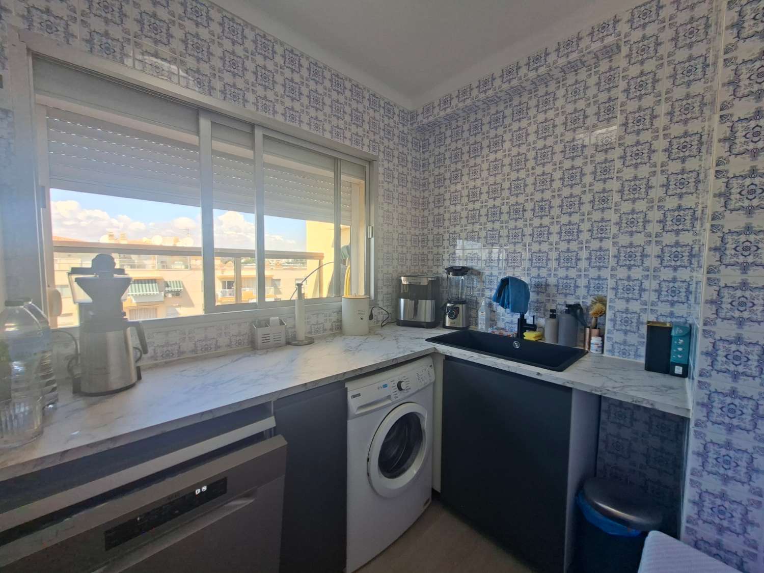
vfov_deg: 89.9
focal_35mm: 13
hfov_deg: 106.2
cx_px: 382
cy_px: 286
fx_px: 287
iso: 40
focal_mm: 1.74
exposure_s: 1/134
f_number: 2.2
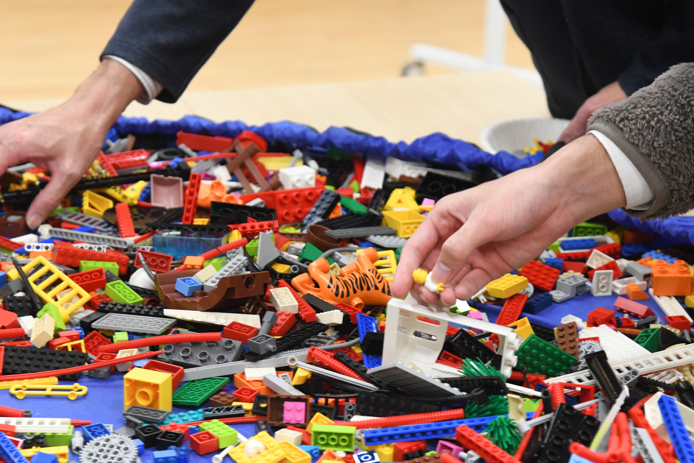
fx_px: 1889
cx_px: 302
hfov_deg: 20.8
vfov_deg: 14.0
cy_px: 266
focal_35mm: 98
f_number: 5
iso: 4000
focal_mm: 85
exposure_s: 1/100
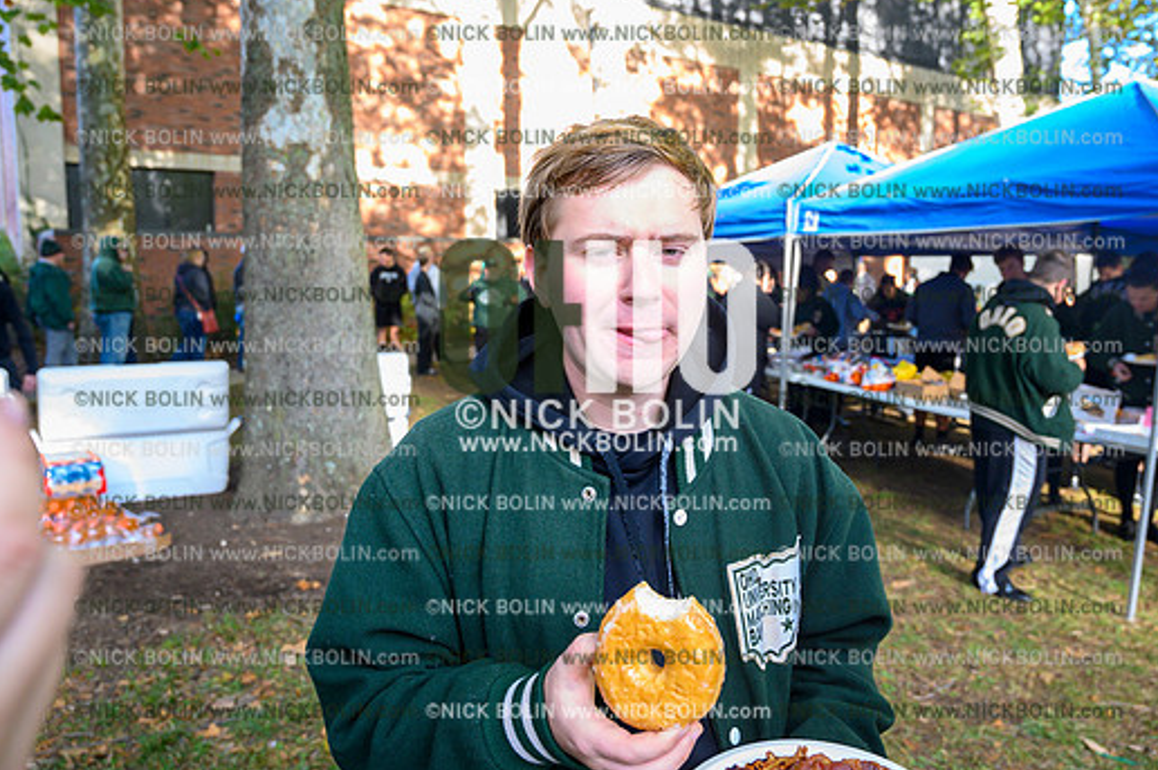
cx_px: 597
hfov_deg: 67.4
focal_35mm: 27
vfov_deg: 47.8
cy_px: 346
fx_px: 868
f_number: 5
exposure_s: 1/400
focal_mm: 24
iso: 2500
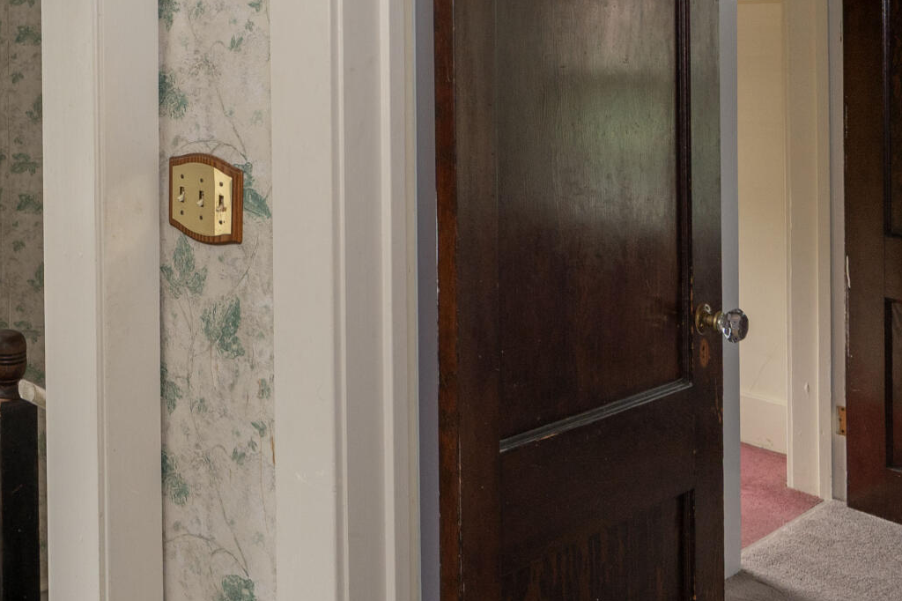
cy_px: 52
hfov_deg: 41.0
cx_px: -12
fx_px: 1027
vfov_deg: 31.0
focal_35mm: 41
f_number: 5.6
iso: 400
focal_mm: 14
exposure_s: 1/10
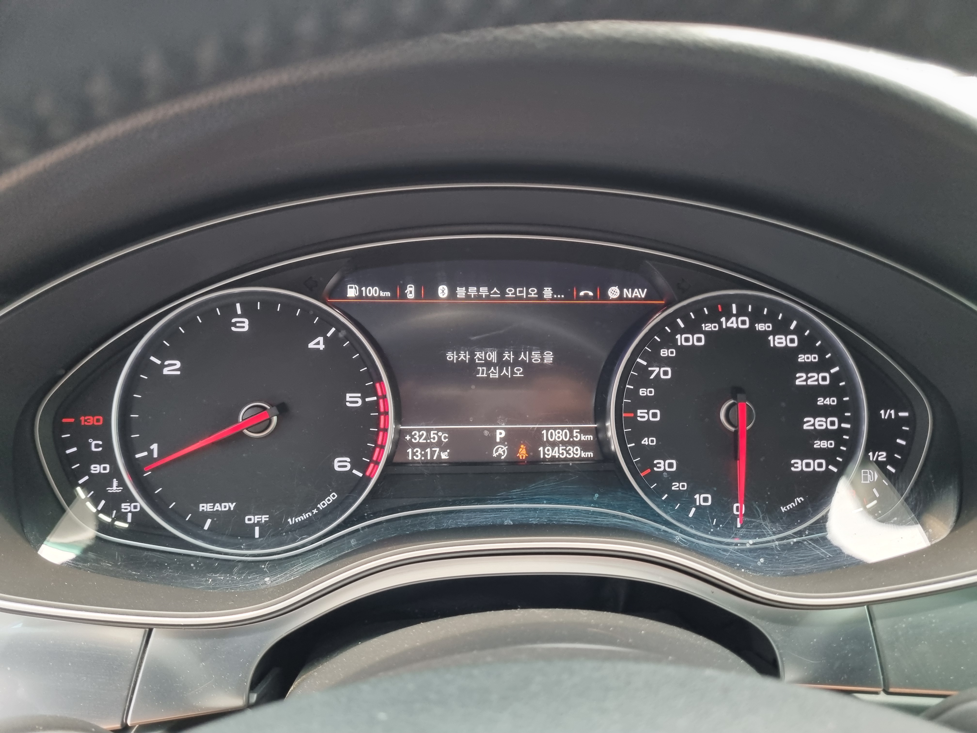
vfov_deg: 53.1
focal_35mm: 26
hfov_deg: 67.3
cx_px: 488
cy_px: 366
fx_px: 734
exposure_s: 1/60
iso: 200
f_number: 1.8
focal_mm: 5.4
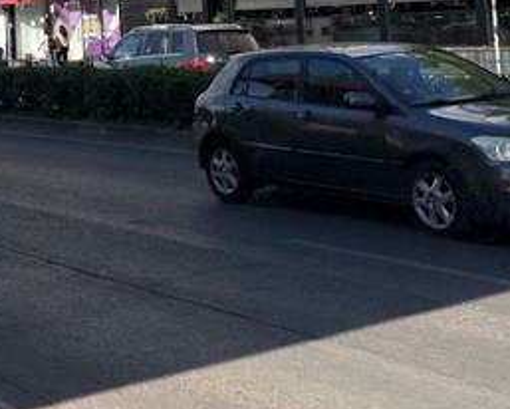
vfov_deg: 18.7
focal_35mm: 77
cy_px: -106
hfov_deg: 23.9
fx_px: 1163
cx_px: 30
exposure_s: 1/4608
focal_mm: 5.96
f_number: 1.6
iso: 50
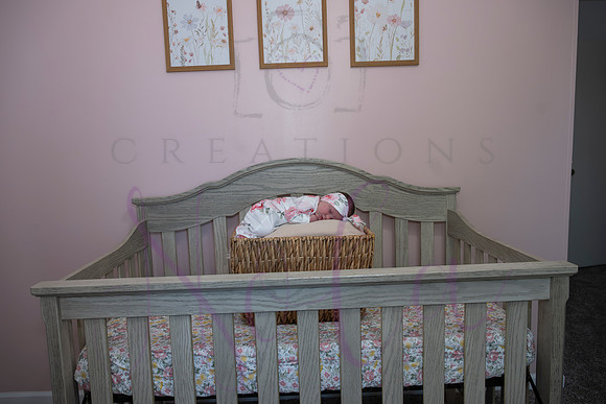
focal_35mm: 25
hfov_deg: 71.4
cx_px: 296
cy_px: 197
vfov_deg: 51.3
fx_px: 421
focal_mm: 24
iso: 800
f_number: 4
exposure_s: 1/320
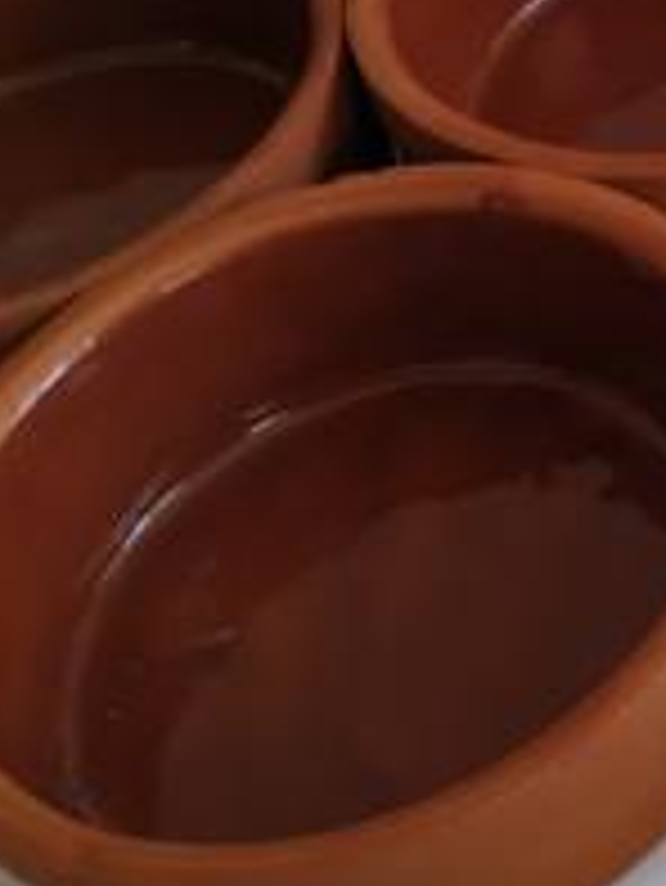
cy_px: 225
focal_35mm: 84
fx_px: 2153
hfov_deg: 15.7
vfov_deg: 23.1
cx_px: 1094
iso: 200
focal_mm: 3.94
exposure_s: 1/25
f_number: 1.9
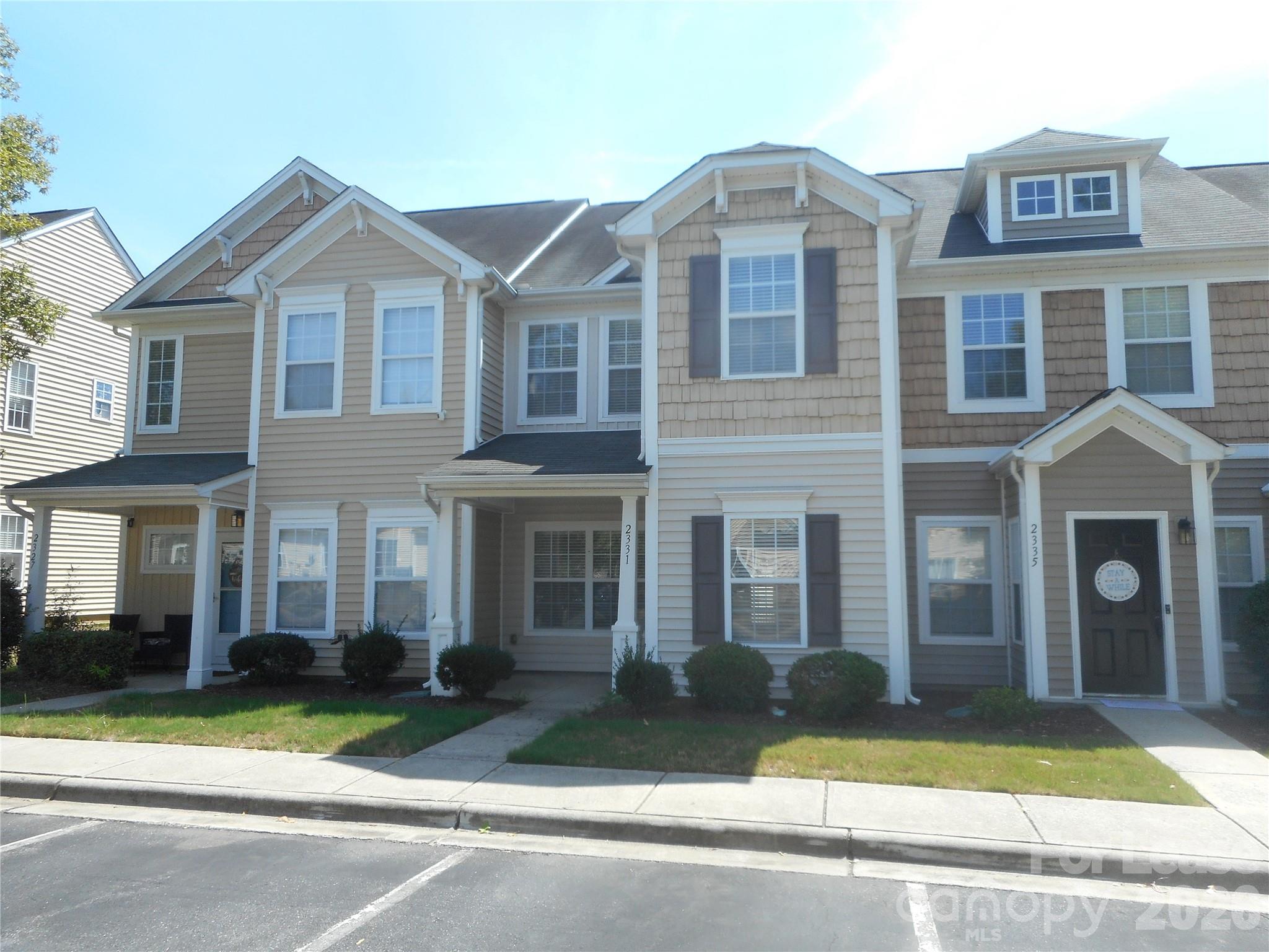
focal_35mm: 25
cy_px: 476
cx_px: 634
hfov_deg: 69.4
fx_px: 916
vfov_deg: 54.9
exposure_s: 1/320
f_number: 3.7
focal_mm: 4.5
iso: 80
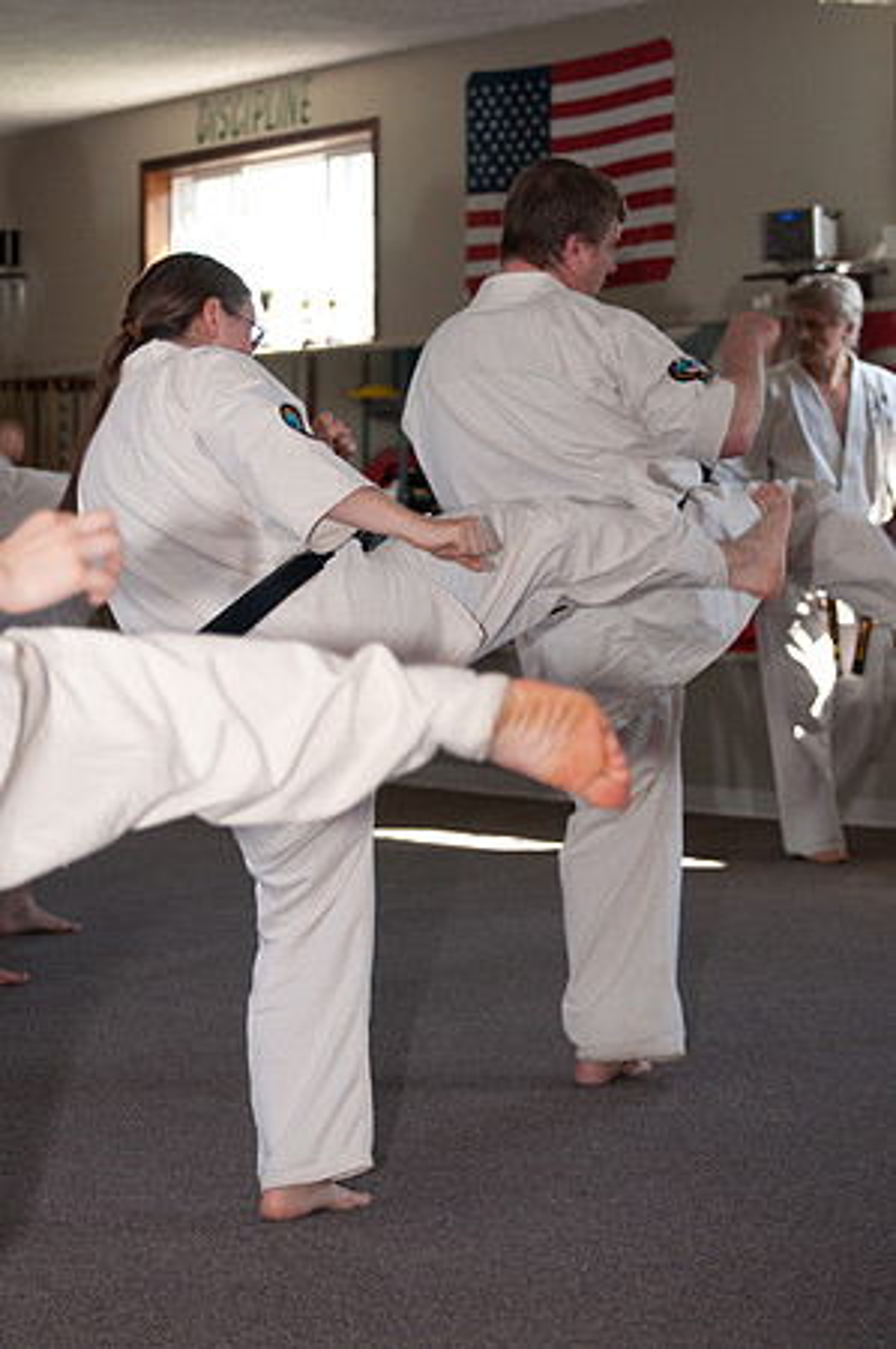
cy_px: 674
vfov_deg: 19.5
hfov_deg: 13.0
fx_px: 3929
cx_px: 448
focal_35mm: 105
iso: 800
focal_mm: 70
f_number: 4.5
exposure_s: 1/200
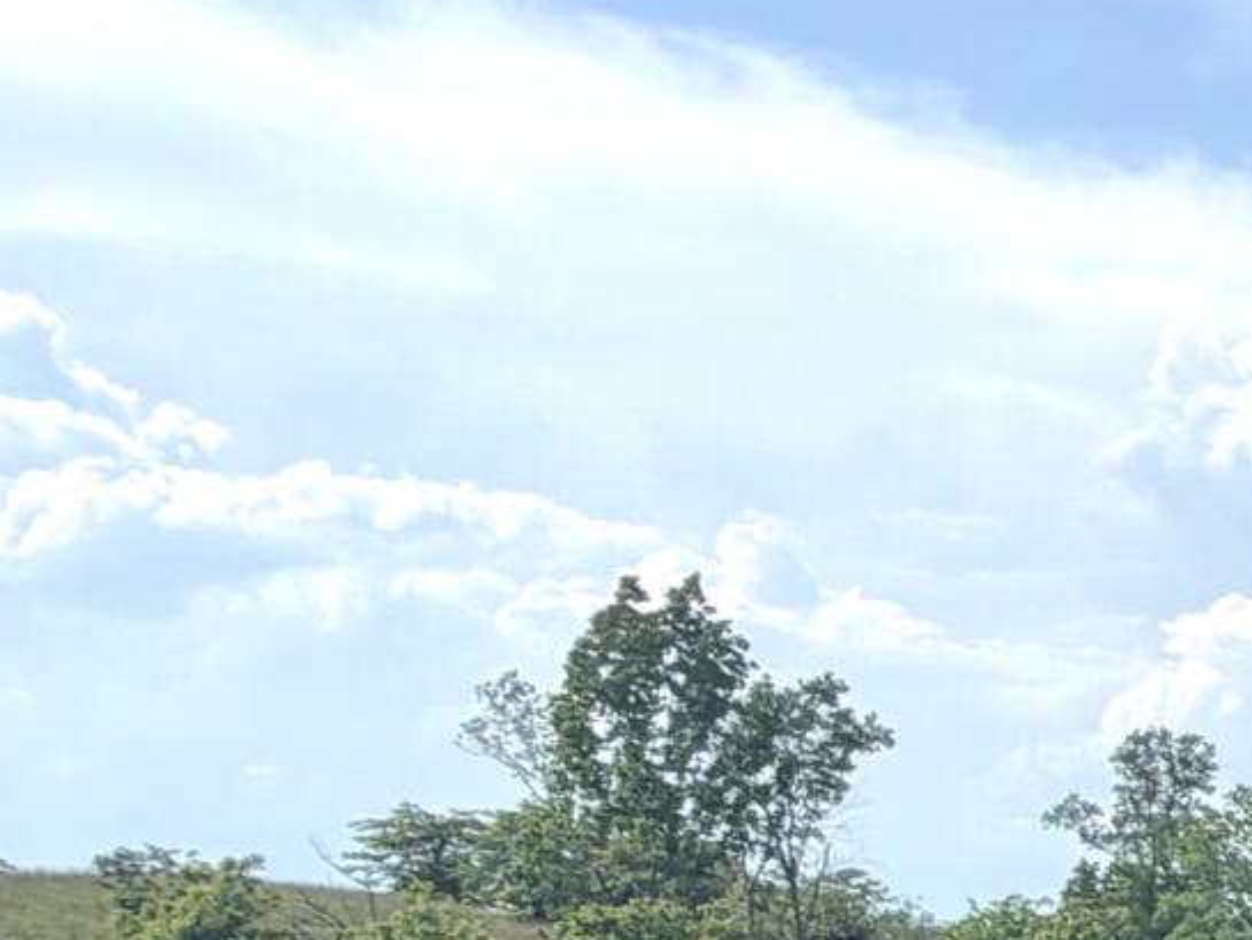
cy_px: 961
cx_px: 2398
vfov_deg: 18.6
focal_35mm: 77
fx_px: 2786
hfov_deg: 18.4
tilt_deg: +1.1
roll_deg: -0.4
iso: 20
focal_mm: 2.22
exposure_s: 1/1259
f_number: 2.2
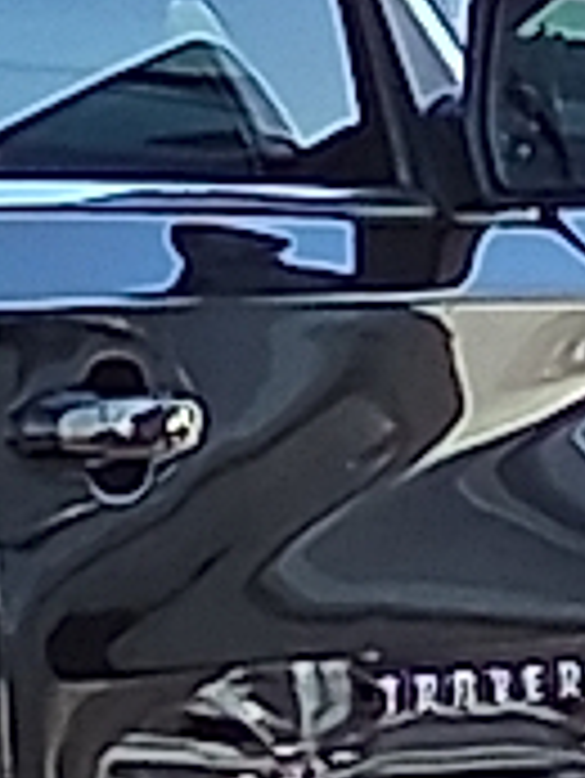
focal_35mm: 443
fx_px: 9970
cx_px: -2146
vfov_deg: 4.5
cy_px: 899
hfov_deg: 3.2
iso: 25
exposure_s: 1/833
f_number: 1.8
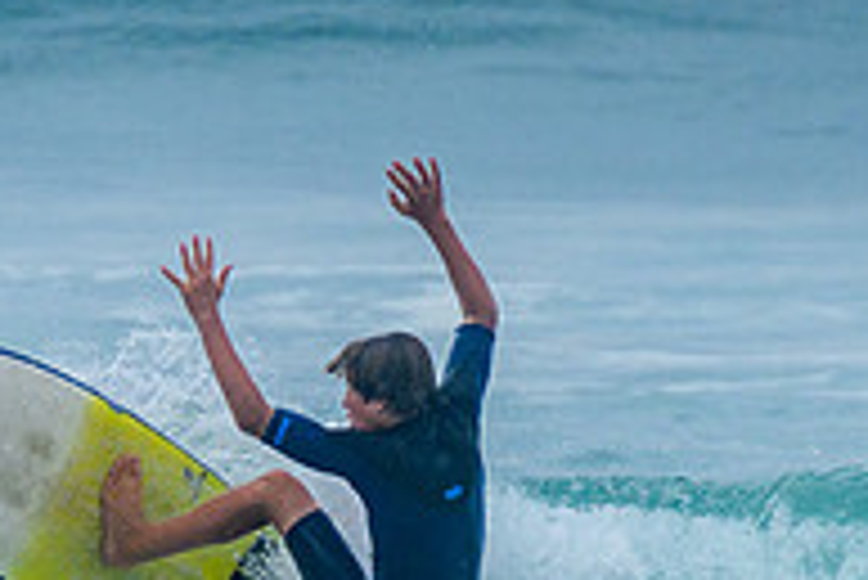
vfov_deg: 0.8
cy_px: 691
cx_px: 86
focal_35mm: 1653
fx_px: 39884
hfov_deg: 1.2
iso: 500
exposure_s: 1/2000
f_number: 8
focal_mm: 400
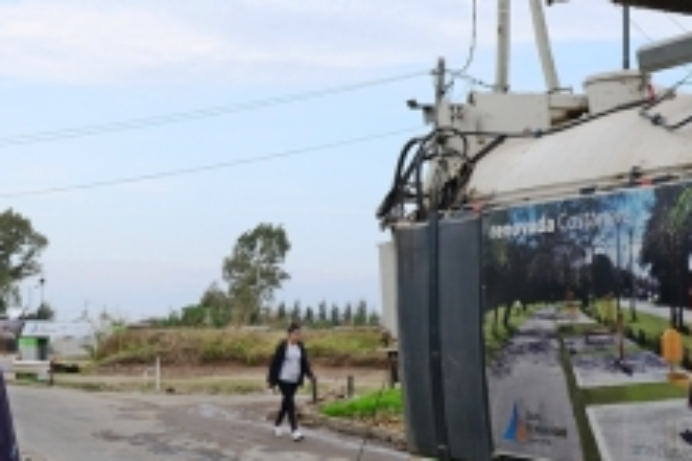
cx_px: 235
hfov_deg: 30.8
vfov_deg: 20.9
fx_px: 1248
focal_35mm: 65
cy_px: 243
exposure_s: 1/1600
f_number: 6.3
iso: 800
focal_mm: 32
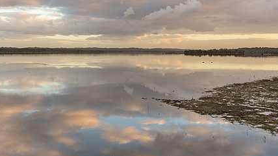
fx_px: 302
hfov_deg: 49.4
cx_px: 132
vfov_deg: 29.0
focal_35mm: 41
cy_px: 83
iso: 400
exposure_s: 1/200
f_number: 6.3
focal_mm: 18
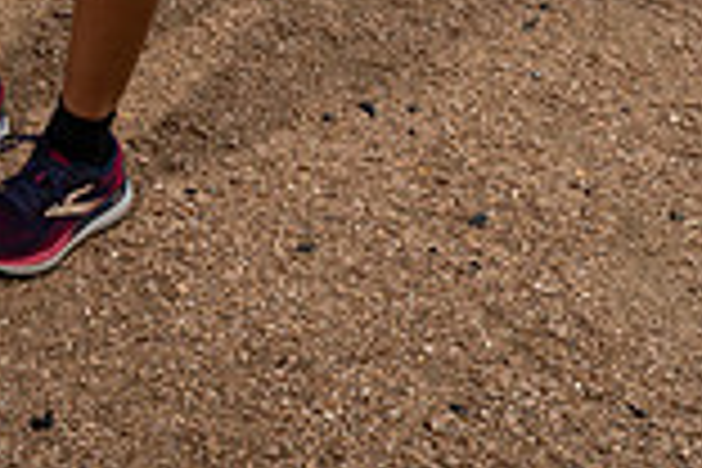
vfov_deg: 12.3
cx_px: 99
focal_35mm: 95
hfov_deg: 21.1
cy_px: -531
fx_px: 1852
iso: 100
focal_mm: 33
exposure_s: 1/250
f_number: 8
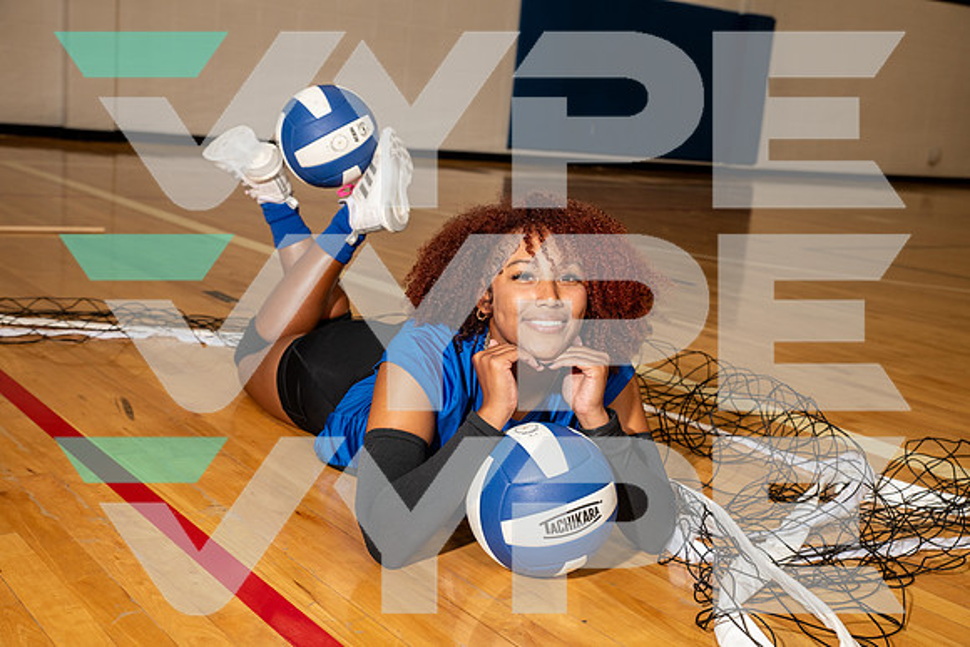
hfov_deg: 44.5
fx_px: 1186
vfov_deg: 30.5
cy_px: 324
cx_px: 485
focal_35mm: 44
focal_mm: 44
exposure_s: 1/250
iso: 320
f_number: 6.3
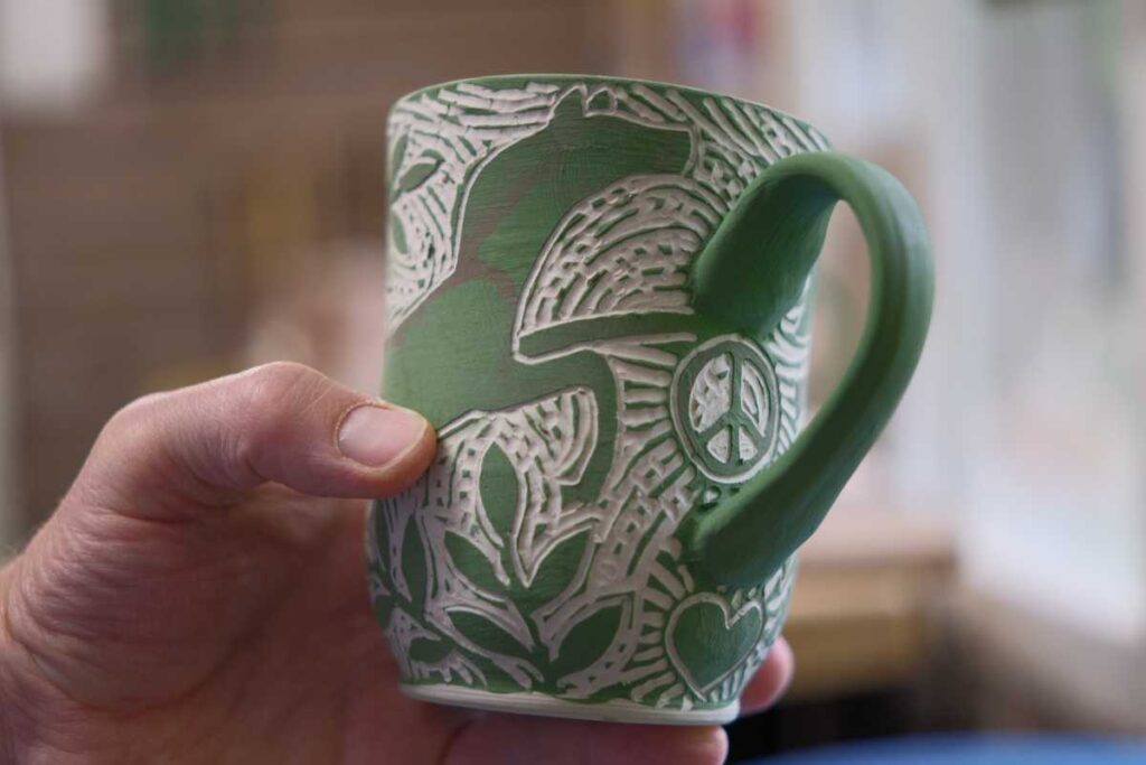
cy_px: 382
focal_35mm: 60
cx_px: 573
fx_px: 1910
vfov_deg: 22.6
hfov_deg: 33.4
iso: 400
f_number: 1.8
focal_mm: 40
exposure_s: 1/42
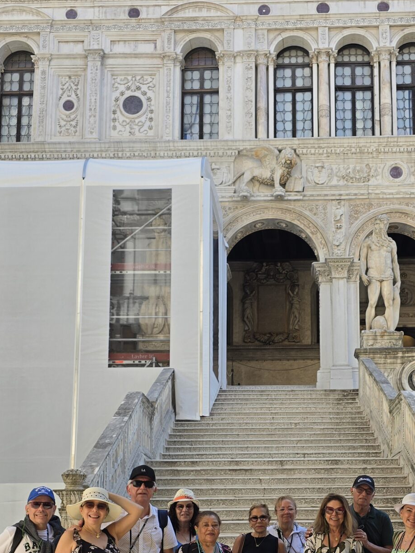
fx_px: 767
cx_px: 286
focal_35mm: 48
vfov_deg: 38.4
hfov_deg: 30.0
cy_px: 431
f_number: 1.7
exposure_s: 1/346
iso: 12
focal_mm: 6.3
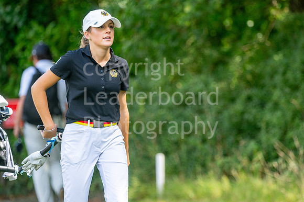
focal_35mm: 477
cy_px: 101
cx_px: 161
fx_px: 4024
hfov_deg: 4.3
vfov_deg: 2.9
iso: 320
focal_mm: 300
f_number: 4
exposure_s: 1/640
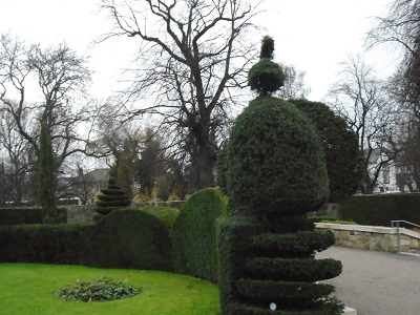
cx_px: 210
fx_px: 510
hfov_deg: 44.8
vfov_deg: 34.3
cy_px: 158
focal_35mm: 42
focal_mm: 7.4
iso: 800
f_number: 4.1
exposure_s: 1/160
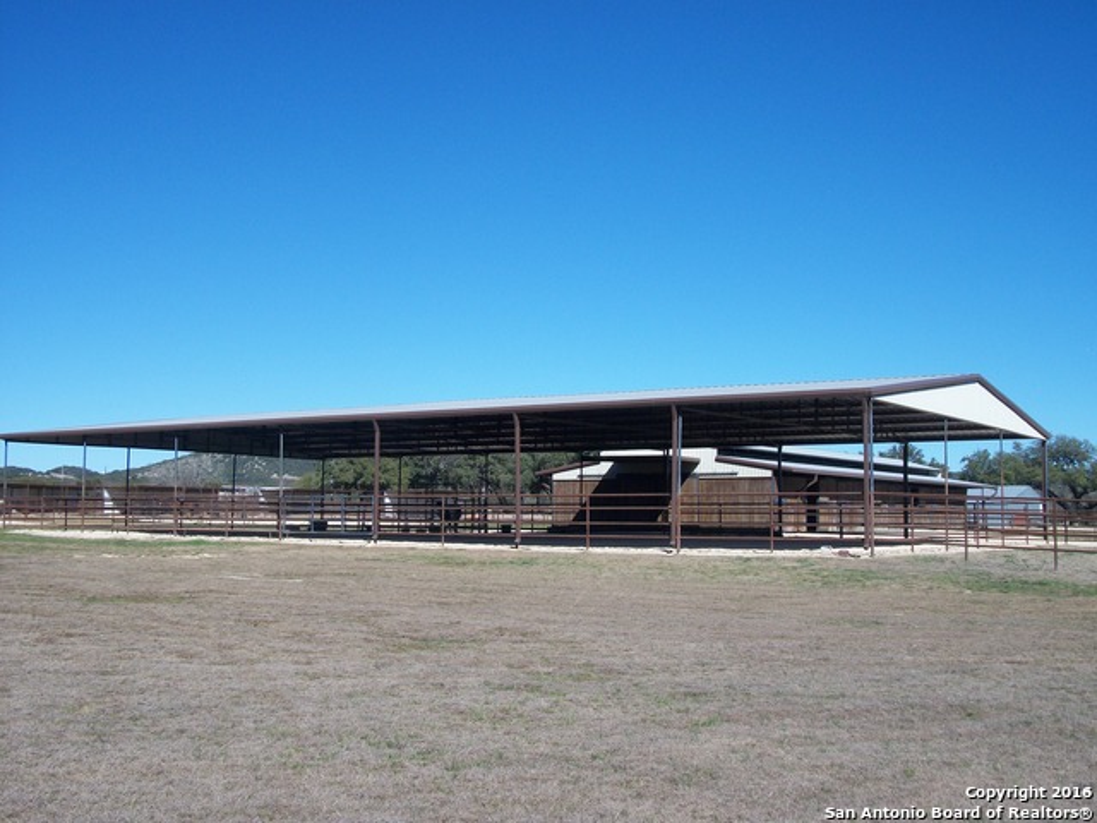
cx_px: 548
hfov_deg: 46.8
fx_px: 1268
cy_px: 412
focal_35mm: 40
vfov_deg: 36.0
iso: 80
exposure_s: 1/160
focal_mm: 7.1
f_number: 9.9
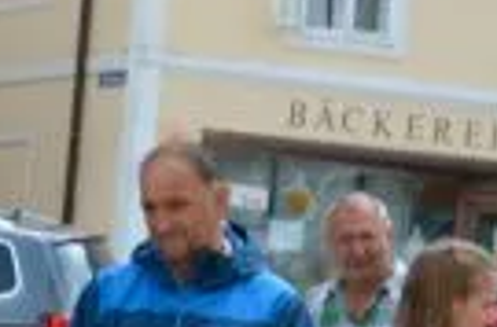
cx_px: -295
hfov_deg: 10.9
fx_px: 2482
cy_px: 305
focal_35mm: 180
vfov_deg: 7.5
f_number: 8
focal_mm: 25
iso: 200
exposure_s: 1/250
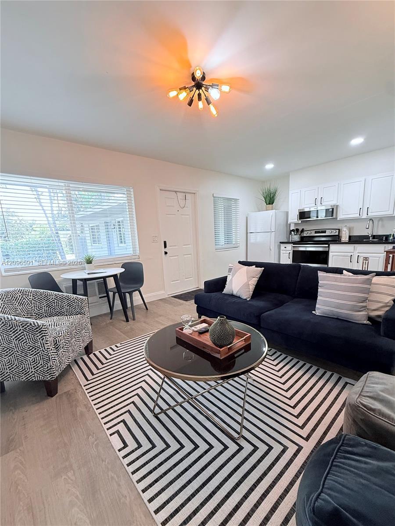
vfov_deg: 102.1
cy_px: 263
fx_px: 213
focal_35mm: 14
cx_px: 198
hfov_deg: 85.7
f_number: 2.2
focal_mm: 2.22
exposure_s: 1/60
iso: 200
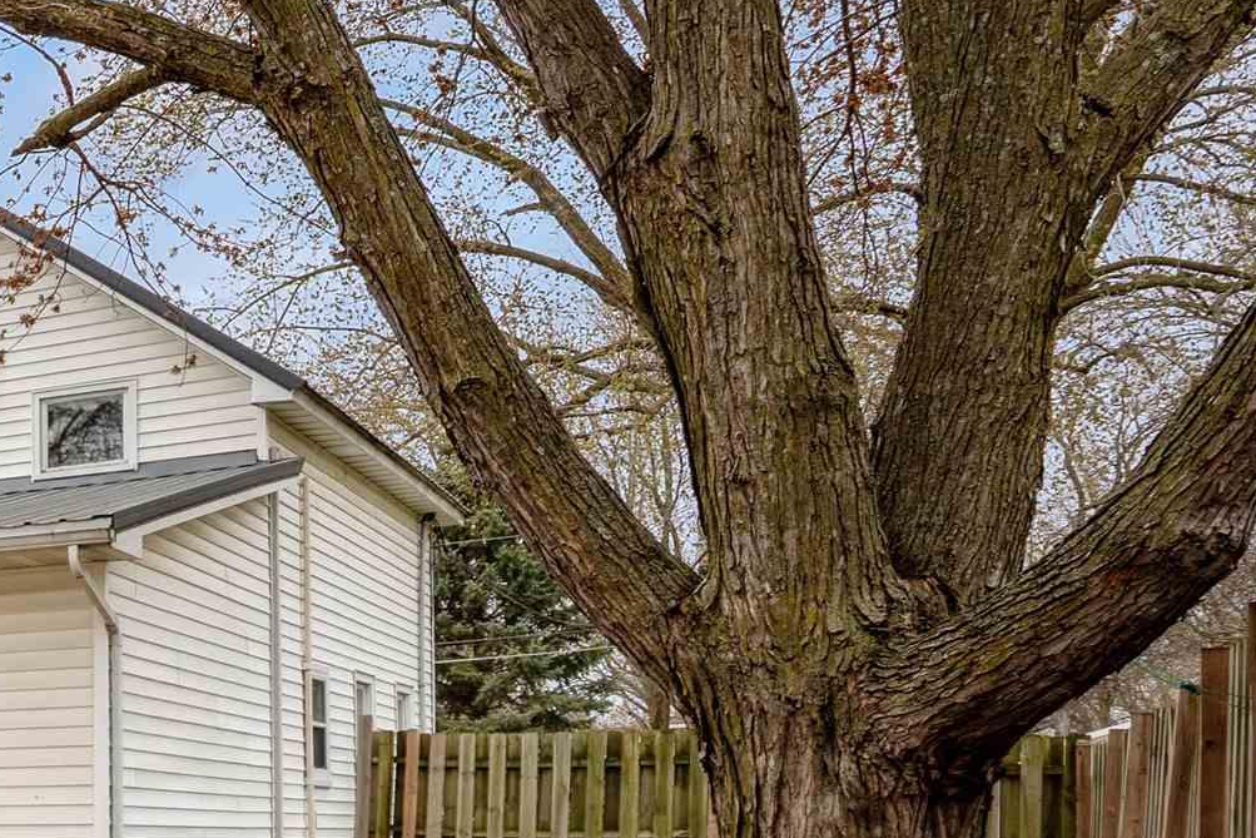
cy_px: 835
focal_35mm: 49
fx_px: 1710
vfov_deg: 26.1
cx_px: -515
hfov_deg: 29.3
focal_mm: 16
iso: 400
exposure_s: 1/250
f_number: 9
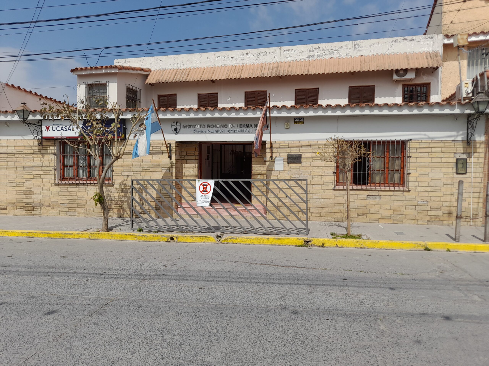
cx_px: 244
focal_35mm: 25
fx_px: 353
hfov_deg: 69.4
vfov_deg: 54.9
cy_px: 183
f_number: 2
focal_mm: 4.6
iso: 20
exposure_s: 1/1145
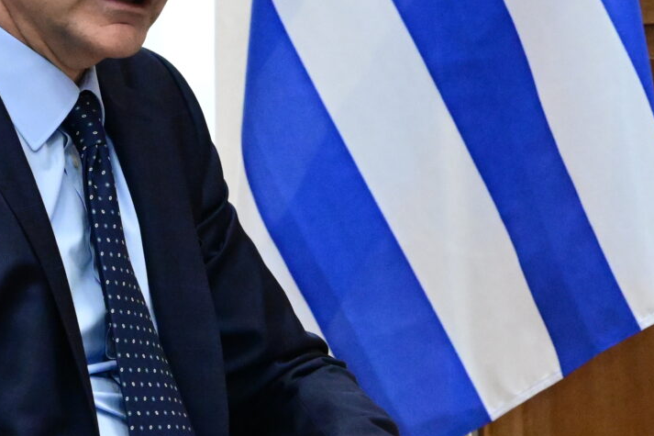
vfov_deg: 6.2
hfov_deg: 9.2
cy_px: -18
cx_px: 869
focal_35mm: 219
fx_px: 3977
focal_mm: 61
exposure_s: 1/400
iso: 8000
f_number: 5.6
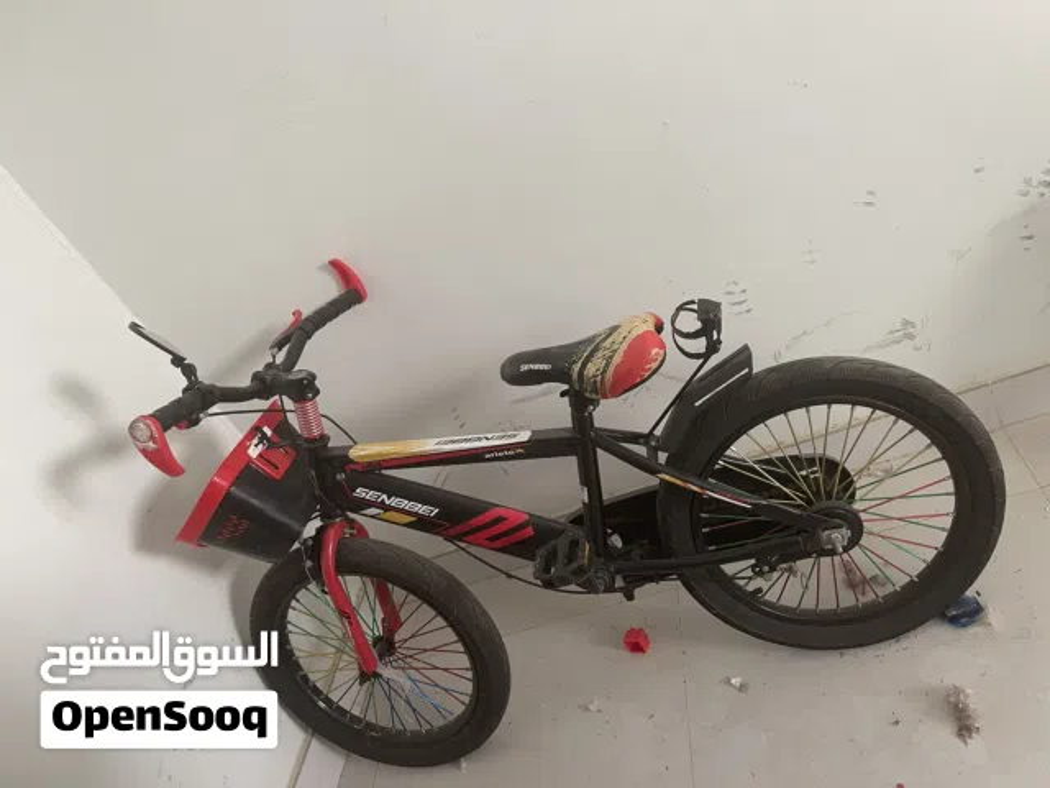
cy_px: 394
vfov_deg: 54.9
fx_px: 758
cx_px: 525
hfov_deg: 69.4
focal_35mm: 25
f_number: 1.6
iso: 200
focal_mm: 5.1
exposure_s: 1/60
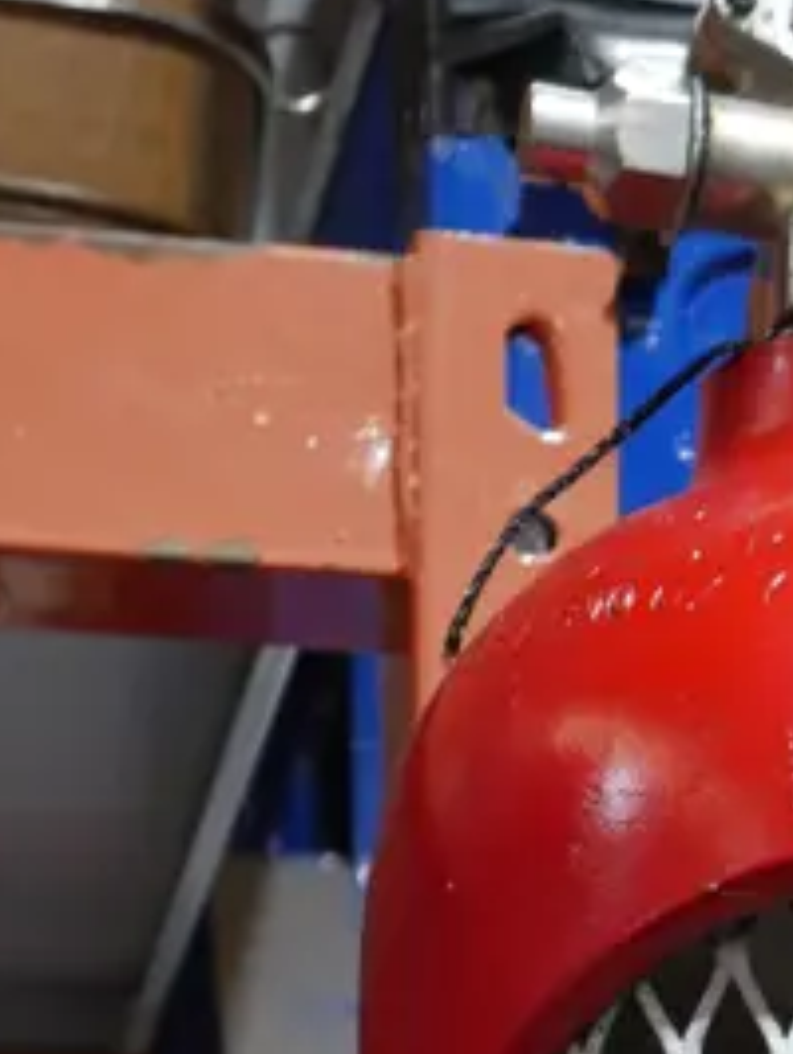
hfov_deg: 11.9
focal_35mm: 123
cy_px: 1878
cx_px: 807
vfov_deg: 14.2
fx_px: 3751
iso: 400
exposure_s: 1/60
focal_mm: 16
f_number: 3.6
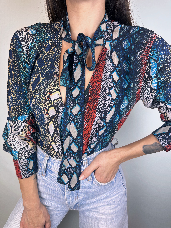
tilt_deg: -14.6
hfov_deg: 56.8
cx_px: 86
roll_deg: -0.5
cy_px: 114
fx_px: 158
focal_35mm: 24
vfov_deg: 71.6
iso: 64
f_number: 1.78
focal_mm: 6.86
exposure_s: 1/100
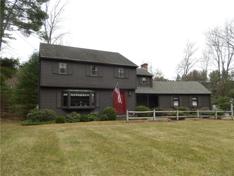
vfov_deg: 54.9
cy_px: 88
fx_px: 169
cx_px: 117
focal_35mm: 25
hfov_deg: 69.4
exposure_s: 1/250
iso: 125
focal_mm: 4.5
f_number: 3.4
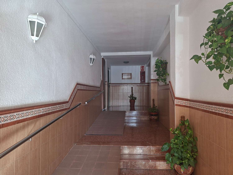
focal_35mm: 23
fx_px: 155
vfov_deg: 58.9
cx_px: 116
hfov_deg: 73.9
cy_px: 88
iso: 200
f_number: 1.8
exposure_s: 1/100
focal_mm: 5.54
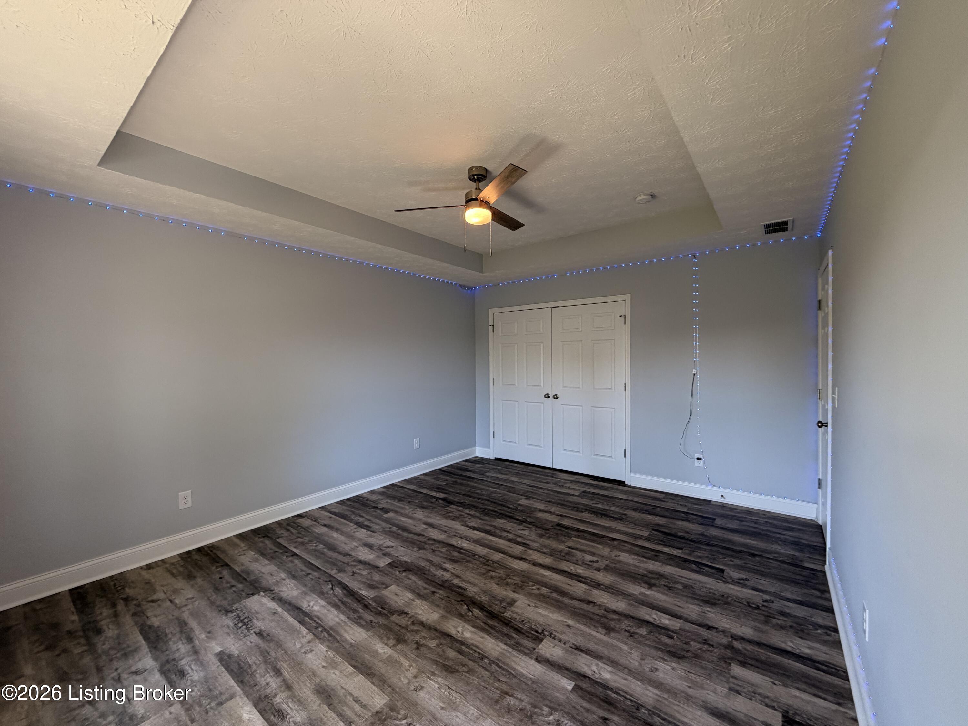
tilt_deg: +0.6
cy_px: 363
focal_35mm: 14
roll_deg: +1.3
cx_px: 484
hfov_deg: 102.1
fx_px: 391
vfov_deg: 85.7
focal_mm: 2.22
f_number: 2.2
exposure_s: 1/120
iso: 160
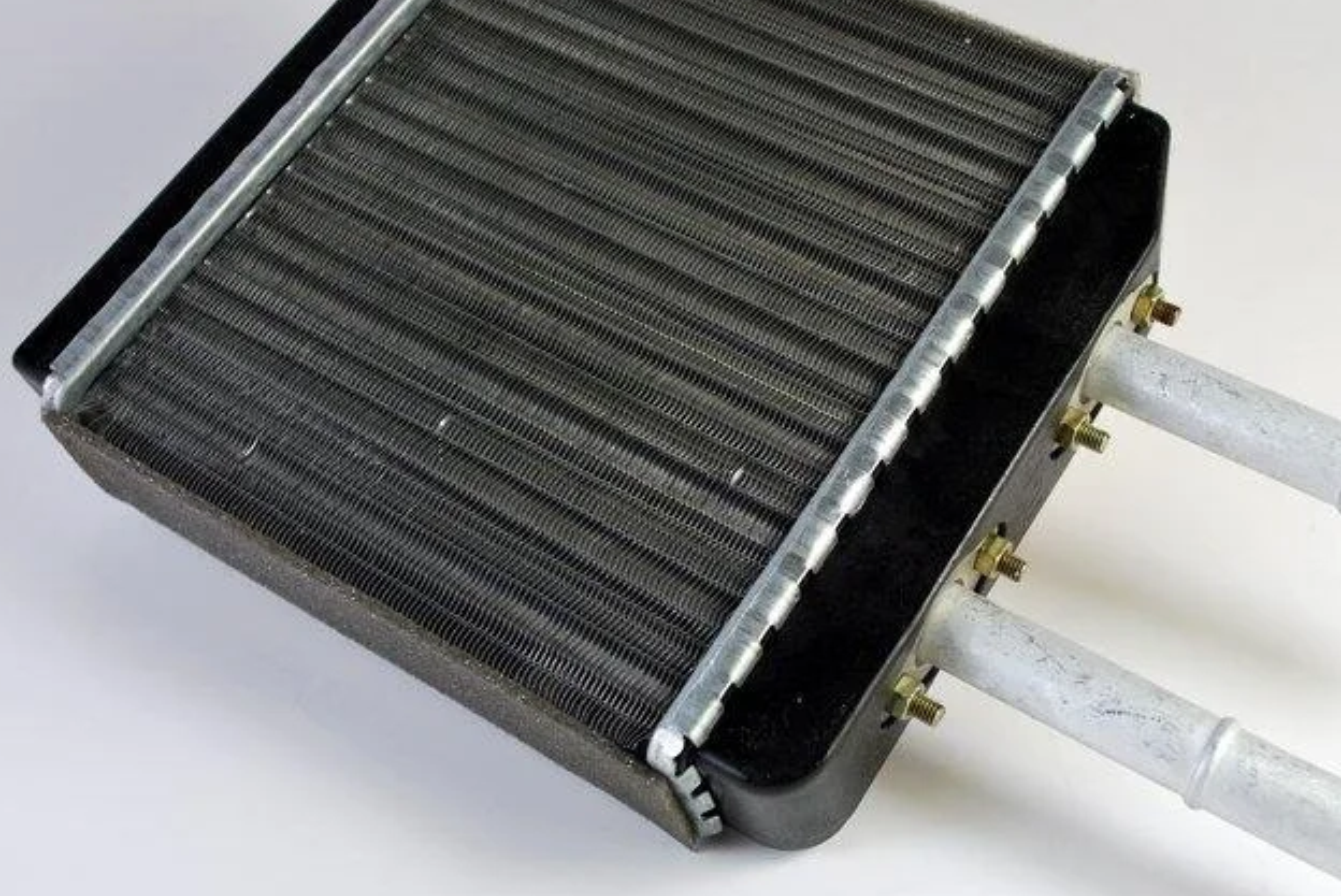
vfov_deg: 27.0
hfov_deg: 39.4
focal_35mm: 50
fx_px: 1864
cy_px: 390
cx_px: 791
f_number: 5.6
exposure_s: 1/125
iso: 200
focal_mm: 26
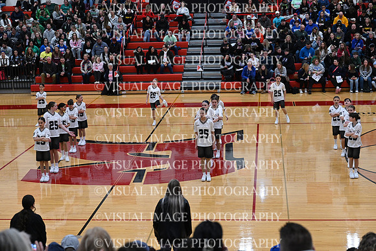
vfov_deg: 19.5
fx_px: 731
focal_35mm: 70
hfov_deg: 28.8
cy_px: 126
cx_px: 188
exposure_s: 1/400
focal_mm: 70
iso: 4000
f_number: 4
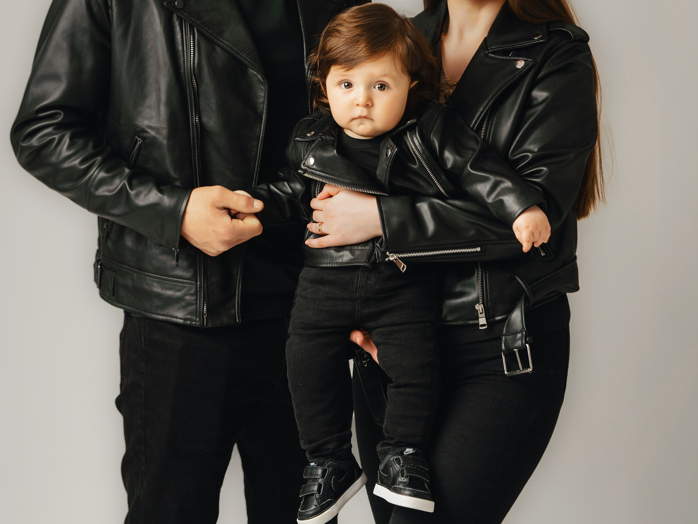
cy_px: 143
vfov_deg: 12.0
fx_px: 2481
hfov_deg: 16.0
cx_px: 348
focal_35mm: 123
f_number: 4
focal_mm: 85
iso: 100
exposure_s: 1/125
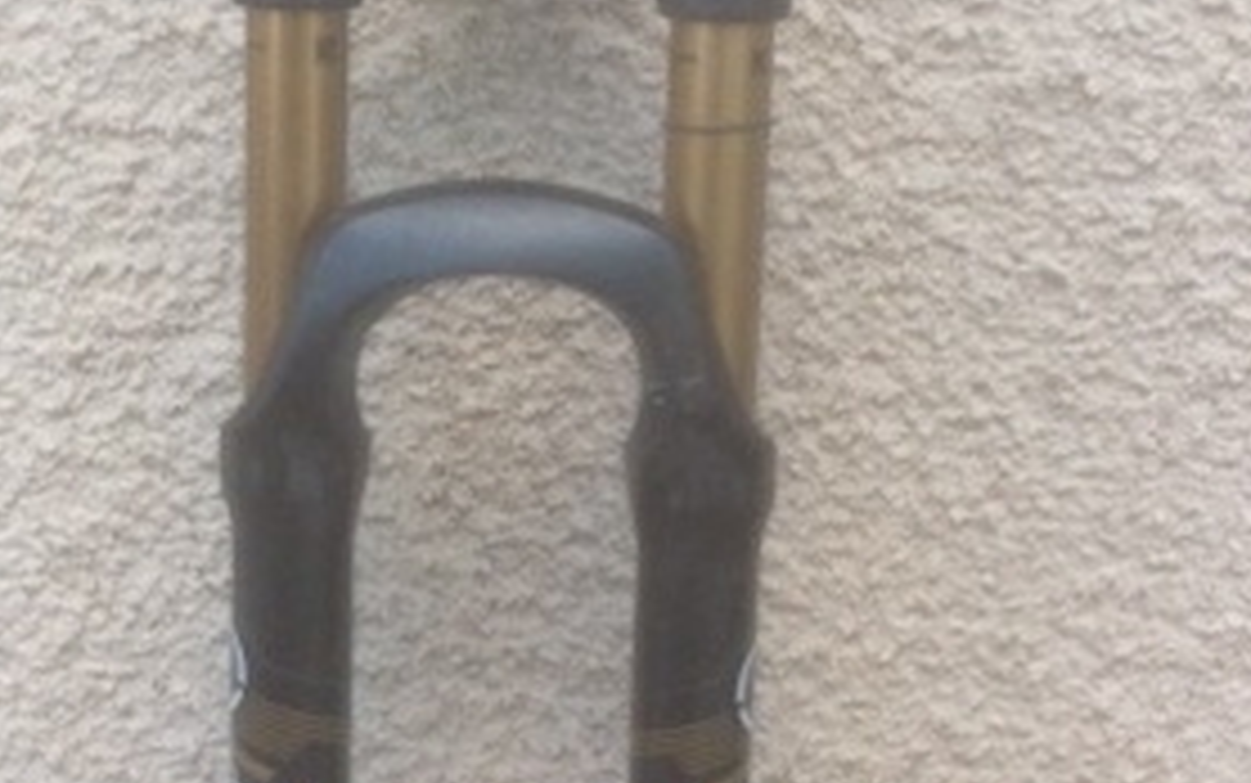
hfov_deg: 26.4
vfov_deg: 16.7
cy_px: 418
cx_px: 495
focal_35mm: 78
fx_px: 2660
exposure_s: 1/140
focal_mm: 3.3
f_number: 2.4
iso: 32
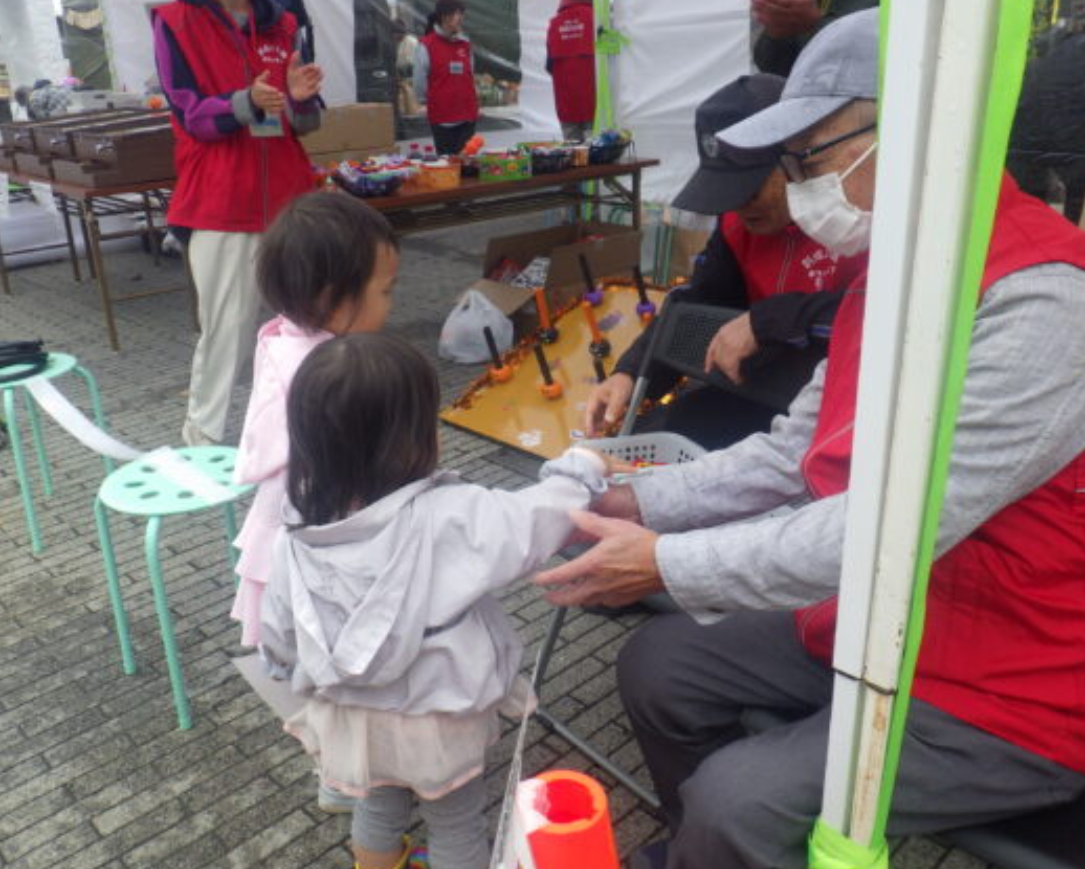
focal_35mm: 30
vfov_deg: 48.5
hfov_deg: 58.7
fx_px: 964
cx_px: 562
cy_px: 439
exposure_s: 1/250
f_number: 4.2
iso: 125
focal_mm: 5
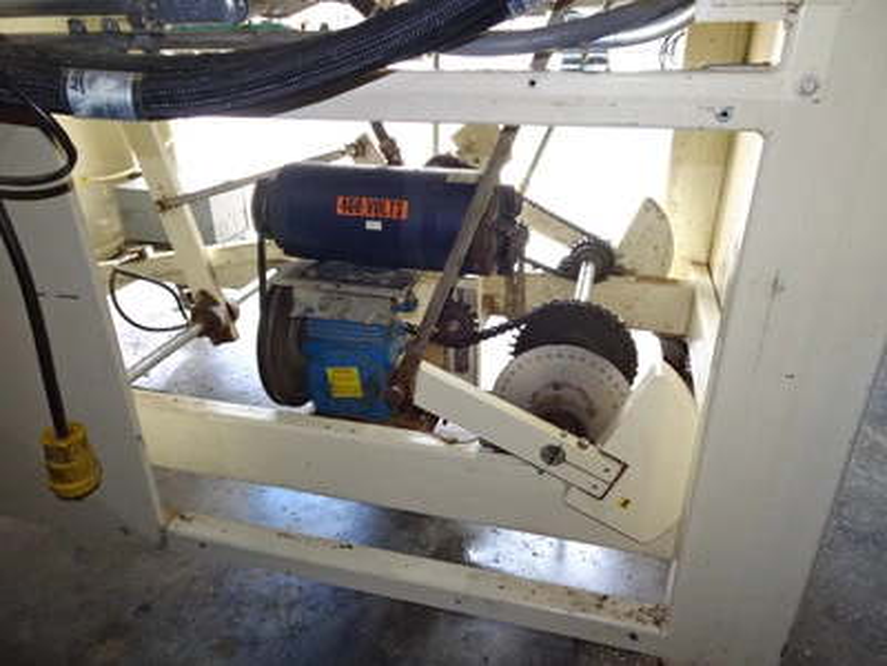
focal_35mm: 24
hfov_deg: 71.6
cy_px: 333
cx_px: 444
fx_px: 615
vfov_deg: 56.8
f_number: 3.5
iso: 80
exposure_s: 1/30
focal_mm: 4.1
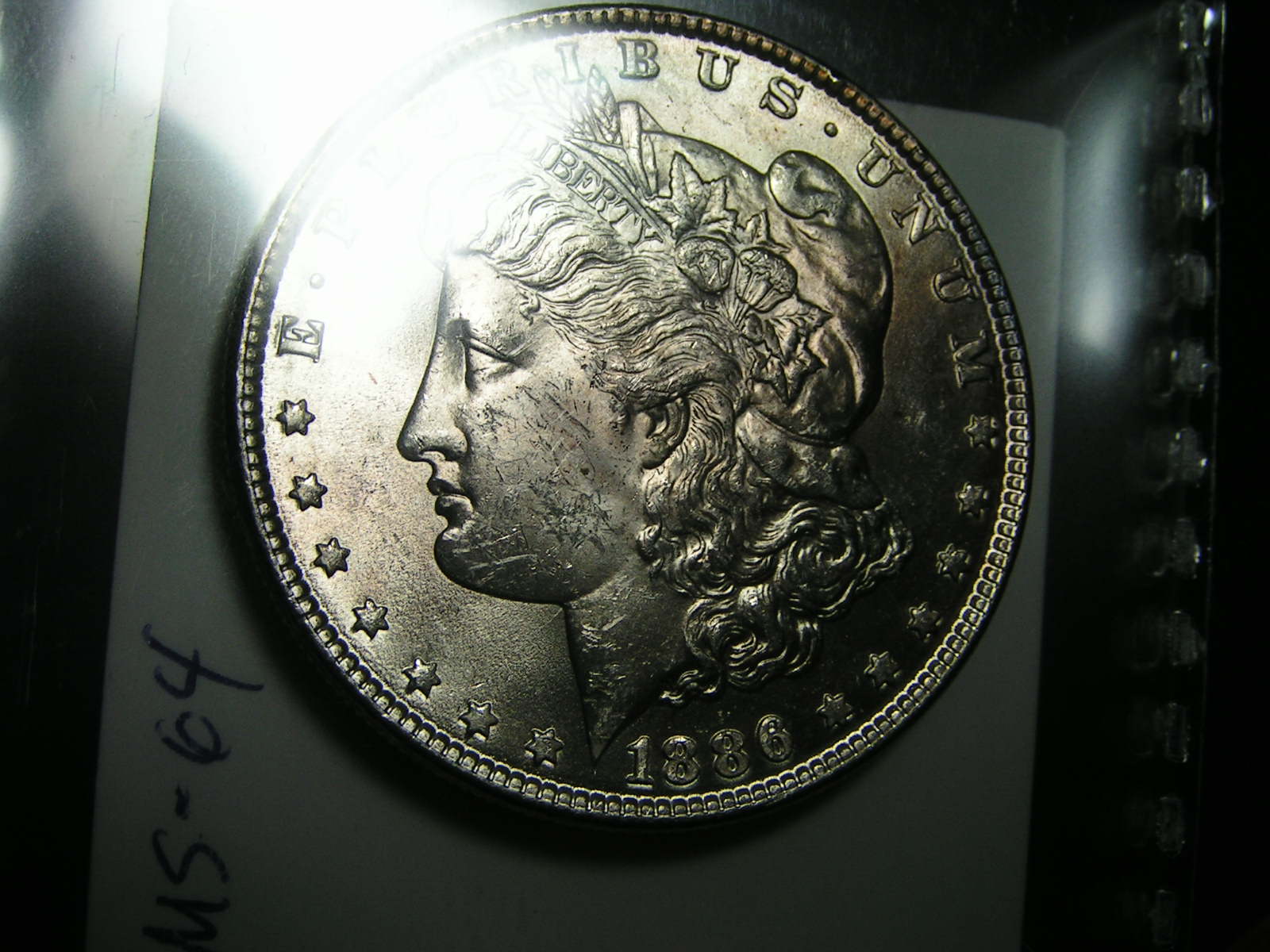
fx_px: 2311
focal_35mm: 63
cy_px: 476
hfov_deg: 30.7
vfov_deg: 23.3
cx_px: 635
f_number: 5
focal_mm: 9.7
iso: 50
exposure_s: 1/125
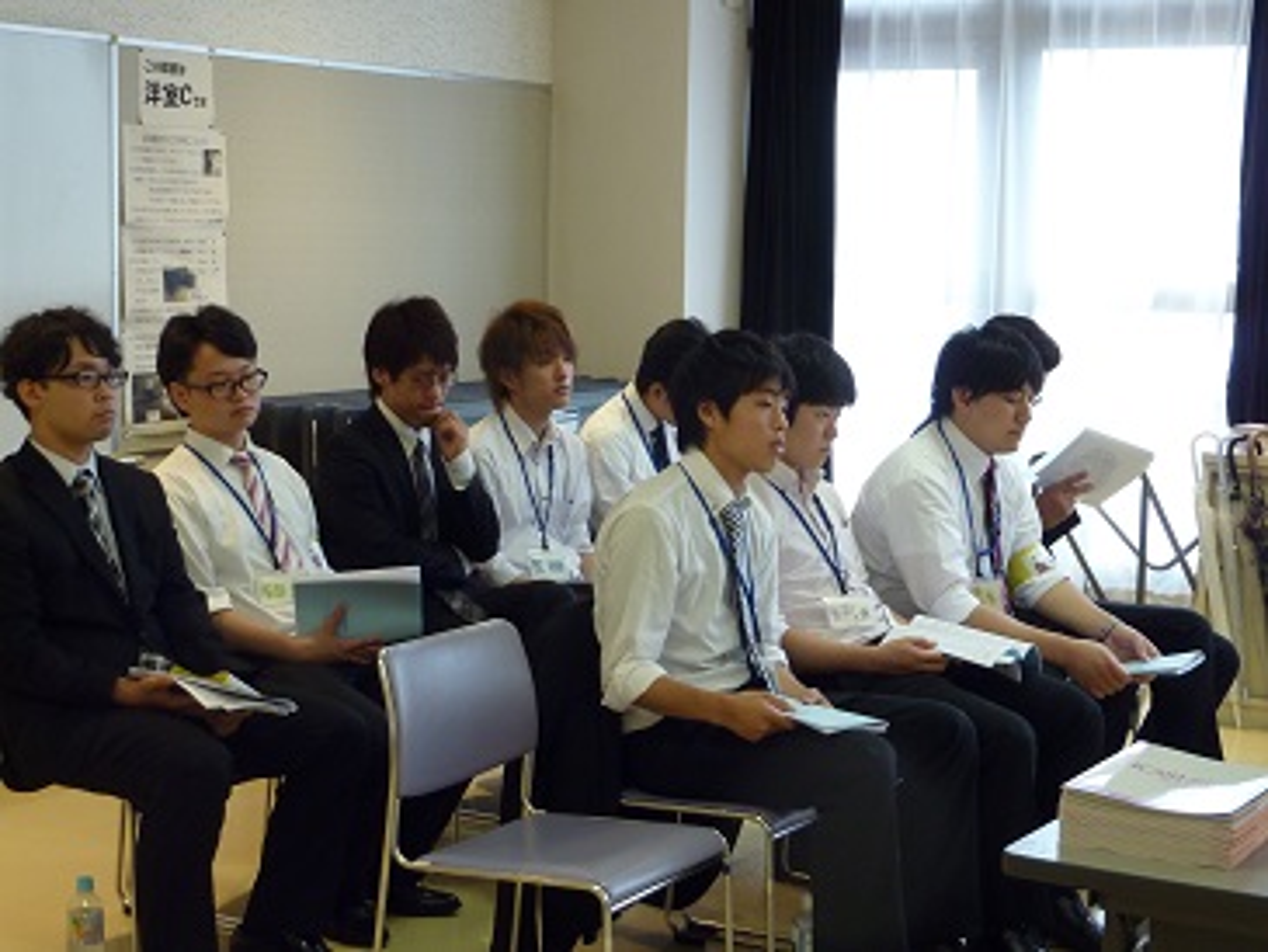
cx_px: 634
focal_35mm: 63
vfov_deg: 23.3
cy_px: 476
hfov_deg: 30.7
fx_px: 2308
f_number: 4
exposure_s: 1/40
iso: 250
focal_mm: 10.3
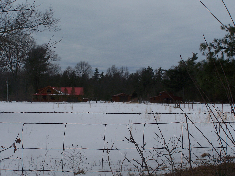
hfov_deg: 30.3
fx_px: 434
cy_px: 88
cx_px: 118
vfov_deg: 22.9
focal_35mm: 64
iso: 80
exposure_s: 1/640
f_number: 6.3
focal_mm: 10.7
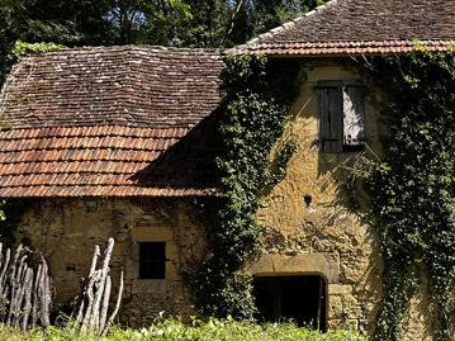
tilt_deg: +8.3
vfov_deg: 25.2
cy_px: 199
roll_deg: +0.2
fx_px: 762
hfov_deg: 32.4
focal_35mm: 58
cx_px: 357
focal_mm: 5.1
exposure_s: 1/967
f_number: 1.6
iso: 50
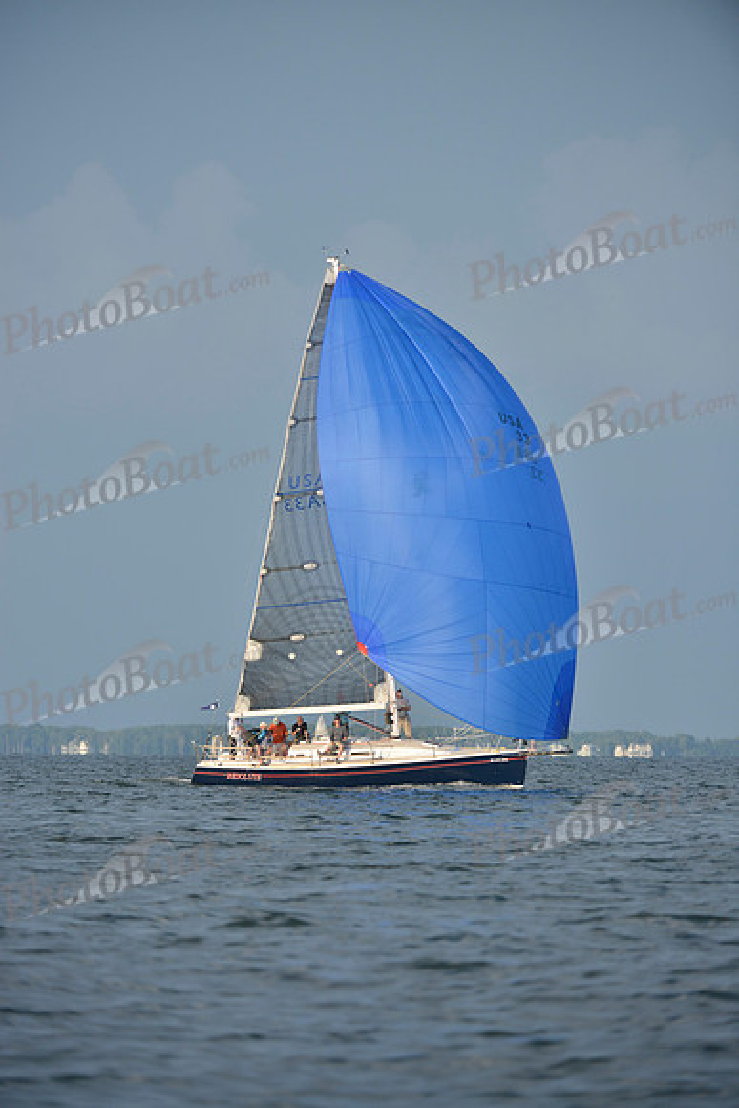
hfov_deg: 6.2
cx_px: 370
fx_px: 6770
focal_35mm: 220
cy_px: 554
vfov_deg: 9.4
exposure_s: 1/2000
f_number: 4
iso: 280
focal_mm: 220
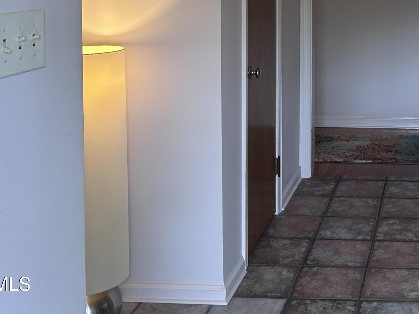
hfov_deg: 33.2
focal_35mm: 55
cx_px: 376
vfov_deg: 25.0
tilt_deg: -2.1
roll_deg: -0.1
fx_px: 666
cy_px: -17
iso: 64
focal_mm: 5.7
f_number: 1.5
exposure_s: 1/60
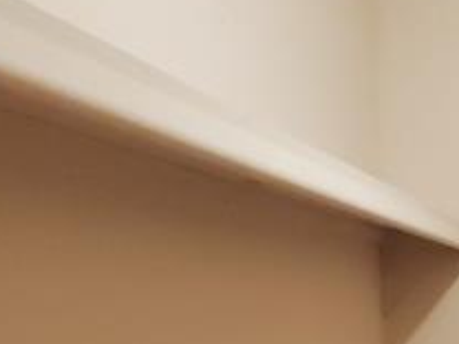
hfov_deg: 24.1
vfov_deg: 22.3
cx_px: 680
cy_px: 324
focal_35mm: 64
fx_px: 849
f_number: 2.2
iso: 500
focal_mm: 1.8
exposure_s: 1/40
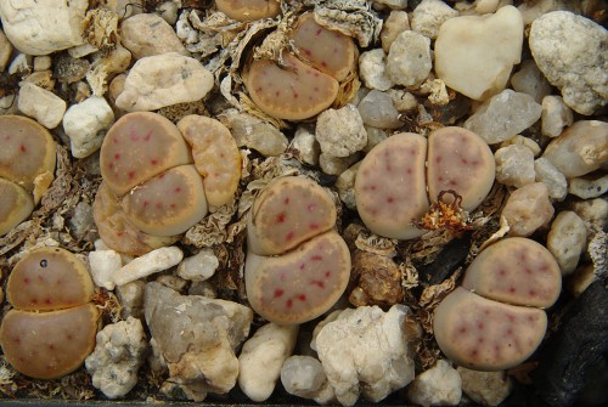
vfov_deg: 13.1
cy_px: 204
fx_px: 1776
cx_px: 304
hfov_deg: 19.4
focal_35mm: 105
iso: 100
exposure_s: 1/1.43
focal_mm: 70
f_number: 38
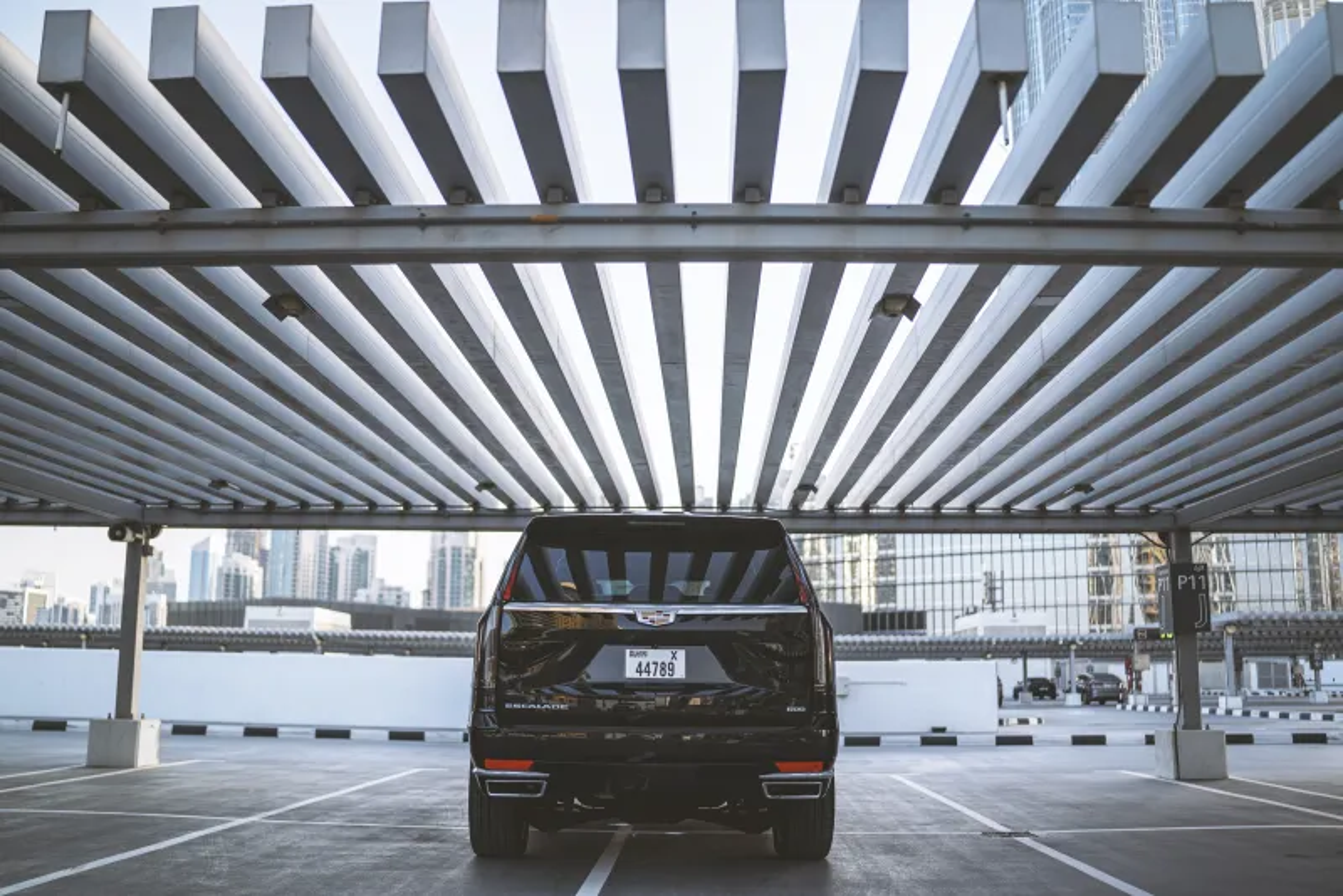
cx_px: 672
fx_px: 1306
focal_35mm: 35
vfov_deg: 37.9
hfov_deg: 54.4
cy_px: 448
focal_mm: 35
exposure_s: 1/125
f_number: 1.4
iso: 100
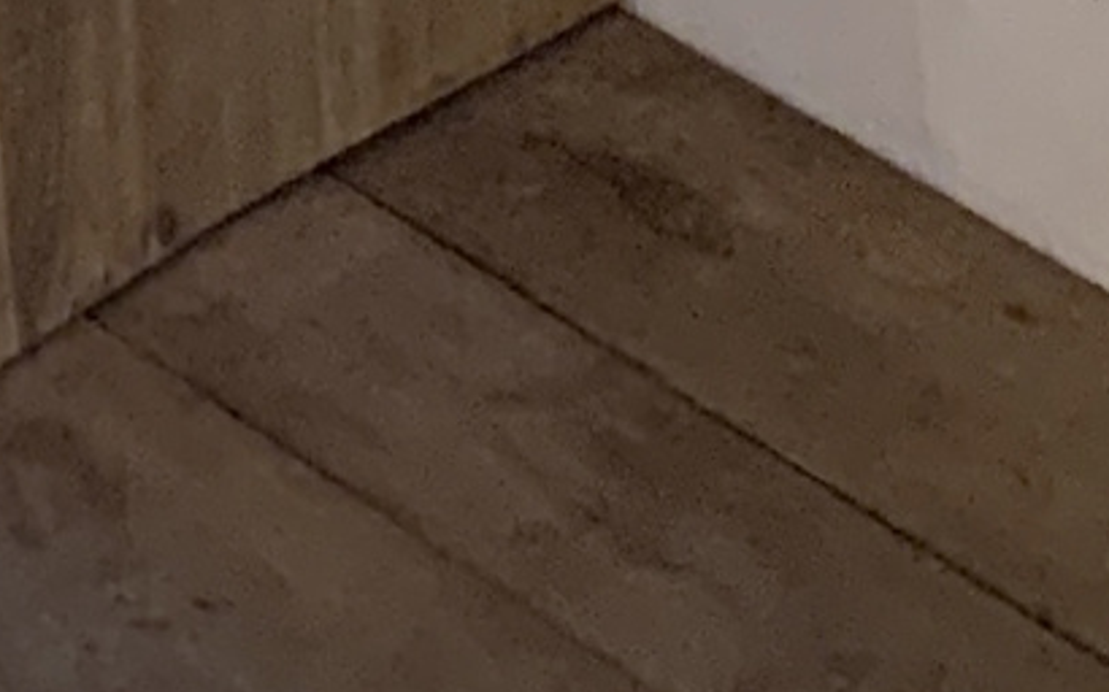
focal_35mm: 129
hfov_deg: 15.4
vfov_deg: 8.2
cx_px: -322
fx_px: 3898
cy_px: -1589
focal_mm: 4.25
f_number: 1.8
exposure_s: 1/50
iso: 320
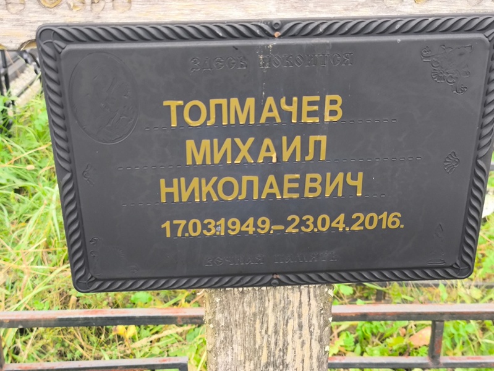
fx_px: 714
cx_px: 247
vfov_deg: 29.1
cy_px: 186
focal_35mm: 50
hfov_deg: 38.2
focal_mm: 4.71
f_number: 1.7
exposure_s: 1/60
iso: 80
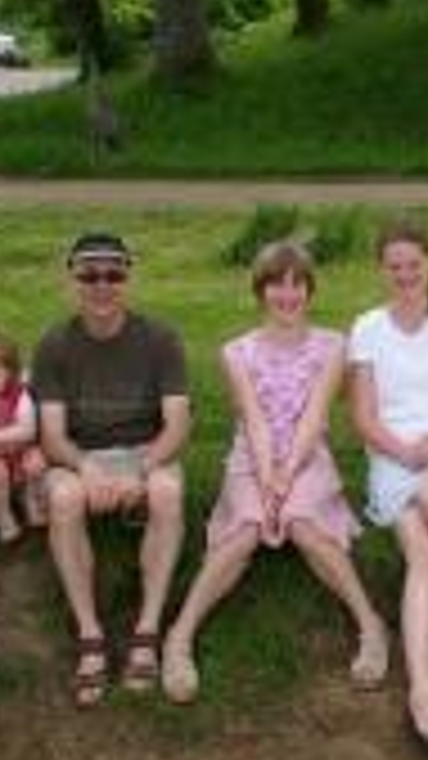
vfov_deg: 28.2
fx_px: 1514
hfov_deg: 15.6
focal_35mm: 75
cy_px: 369
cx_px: 473
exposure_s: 1/125
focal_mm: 18
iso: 200
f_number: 5.6
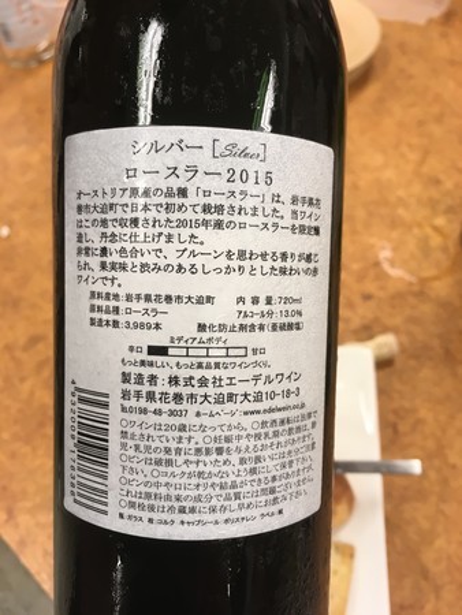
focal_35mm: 29
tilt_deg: -62.7
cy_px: 308
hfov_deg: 48.3
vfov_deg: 61.6
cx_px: 231
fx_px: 516
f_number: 2.2
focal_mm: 4.15
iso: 25
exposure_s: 1/30
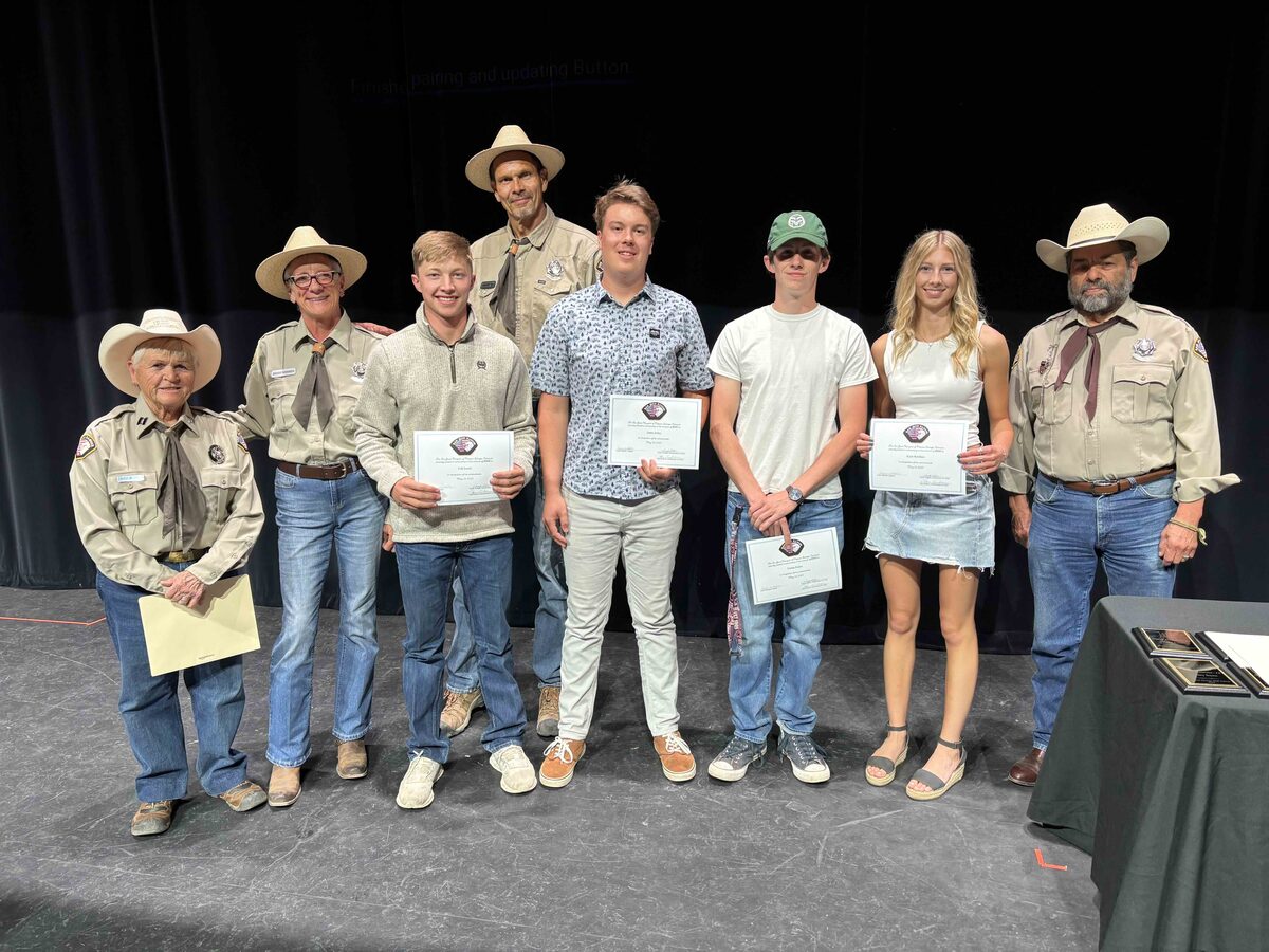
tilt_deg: -10.5
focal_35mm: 26
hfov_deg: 67.3
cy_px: 476
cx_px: 634
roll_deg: +0.6
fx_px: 953
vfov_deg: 53.1
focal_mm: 5.96
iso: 125
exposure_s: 1/63
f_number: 1.6
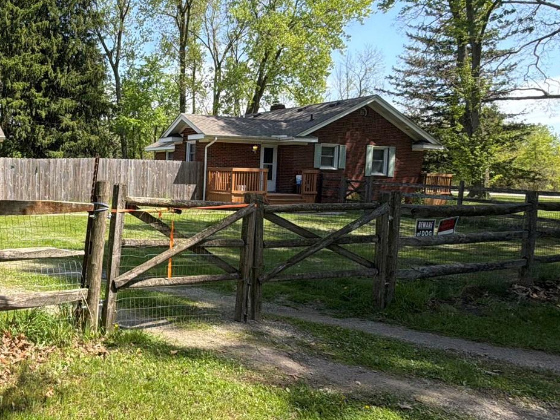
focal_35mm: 31
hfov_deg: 53.4
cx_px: 91
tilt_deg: -4.1
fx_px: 502
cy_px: 200
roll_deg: -1.1
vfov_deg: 45.4
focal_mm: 2.22
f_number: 2.2
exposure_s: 1/751
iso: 40
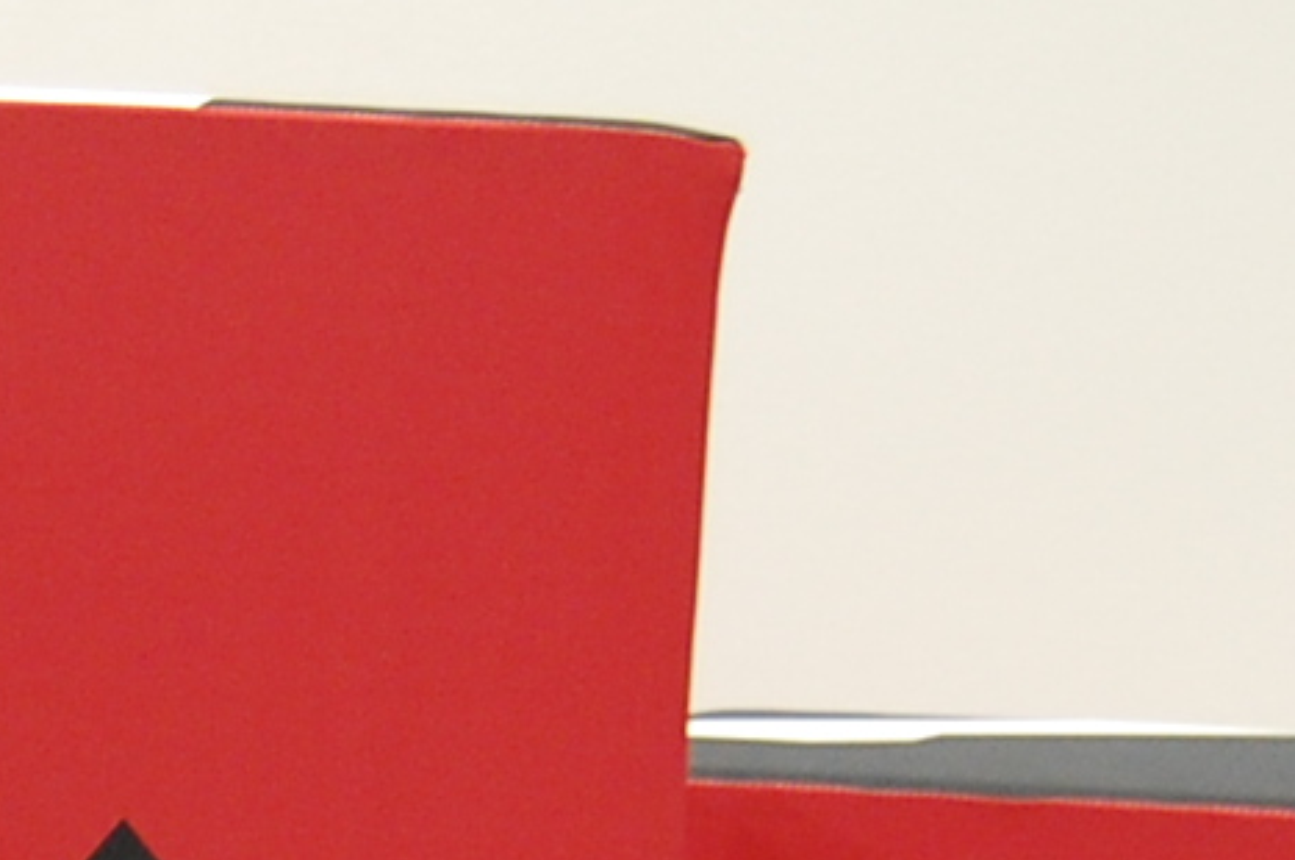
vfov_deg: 7.7
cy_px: 1429
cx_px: -458
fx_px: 6250
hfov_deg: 11.5
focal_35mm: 174
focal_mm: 24
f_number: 4
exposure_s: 1/30
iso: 640
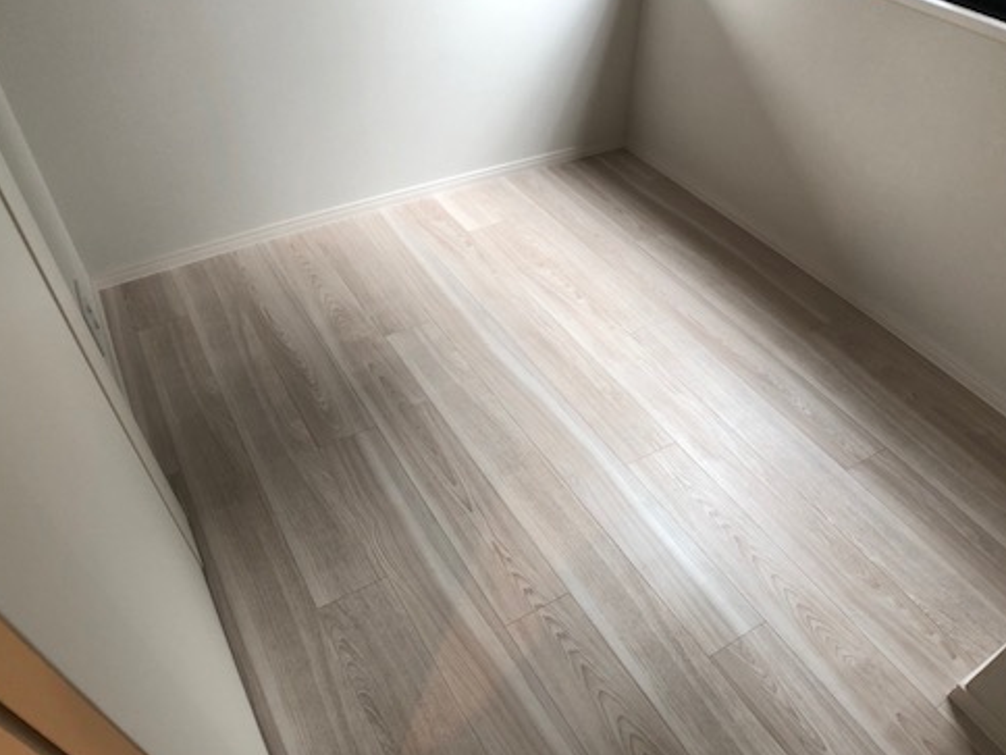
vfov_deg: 38.4
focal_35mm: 37
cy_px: 476
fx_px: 1075
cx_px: 538
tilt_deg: -48.3
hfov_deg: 50.1
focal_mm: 3.99
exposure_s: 1/17
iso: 40
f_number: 1.8
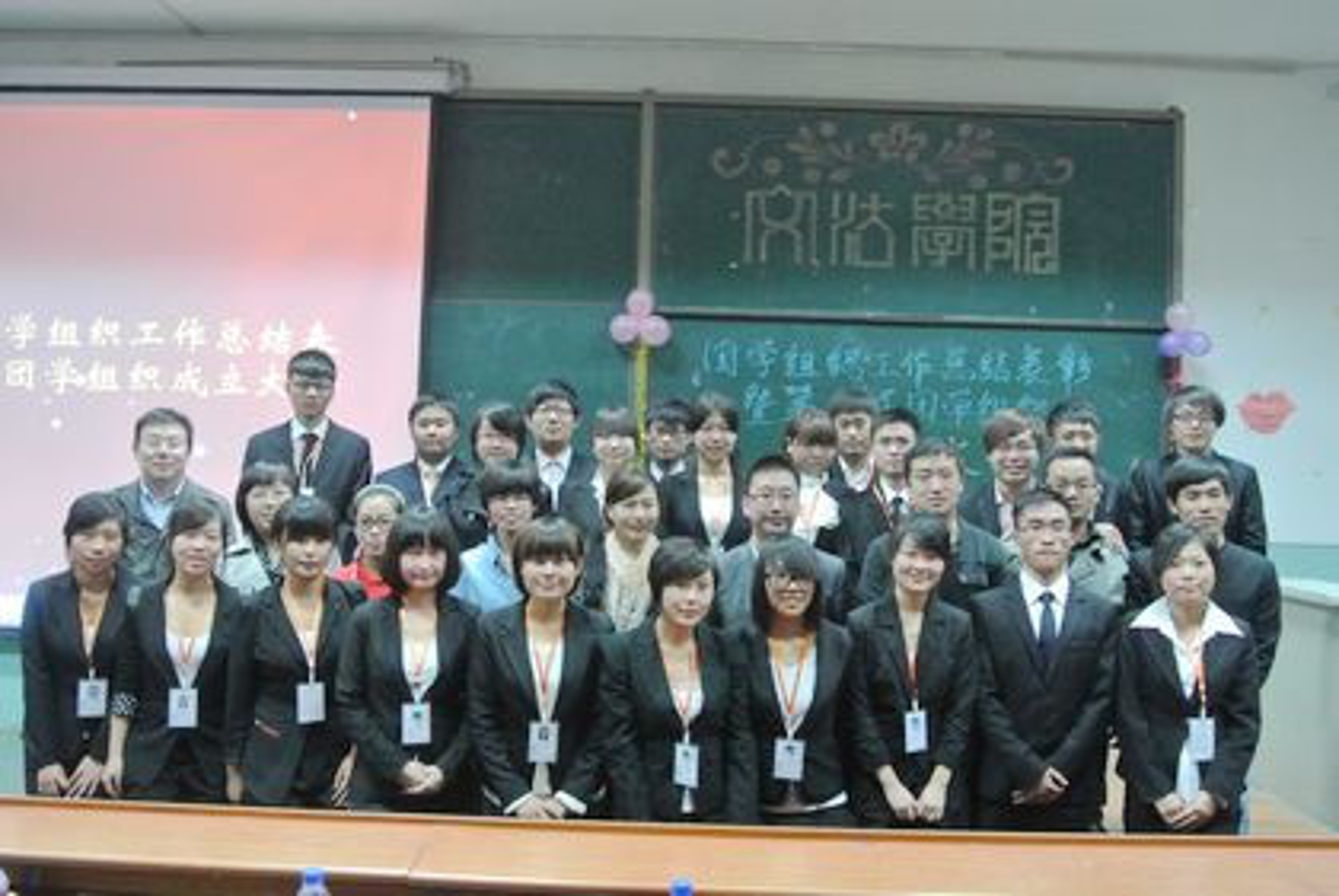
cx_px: 670
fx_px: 1154
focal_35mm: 31
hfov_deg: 60.2
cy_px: 448
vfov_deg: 42.4
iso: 2500
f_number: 3.8
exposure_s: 1/30
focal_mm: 11.8
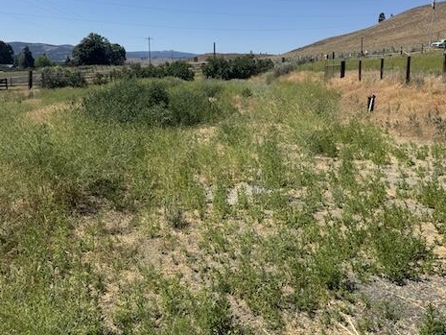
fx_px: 425
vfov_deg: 42.9
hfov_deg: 55.3
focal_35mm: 33
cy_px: 143
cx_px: 212
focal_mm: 6.76
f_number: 1.78
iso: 80
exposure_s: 1/5348
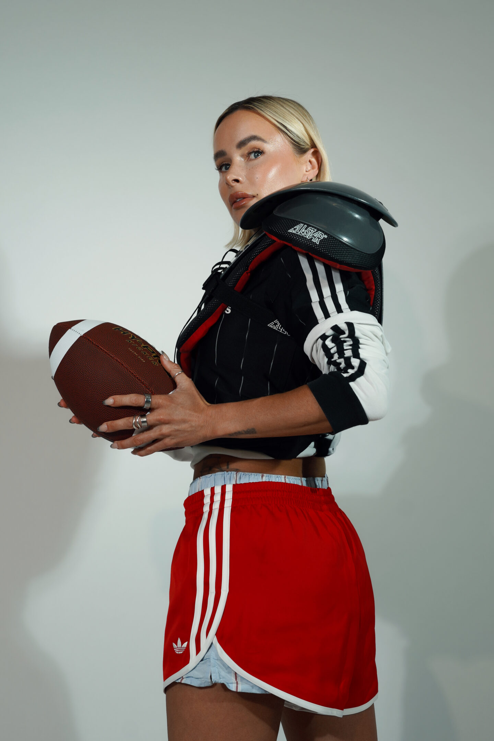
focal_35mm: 63
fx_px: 1297
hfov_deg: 21.6
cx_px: 247
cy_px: 370
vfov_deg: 31.9
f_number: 5.6
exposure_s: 1/250
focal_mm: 42
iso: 125
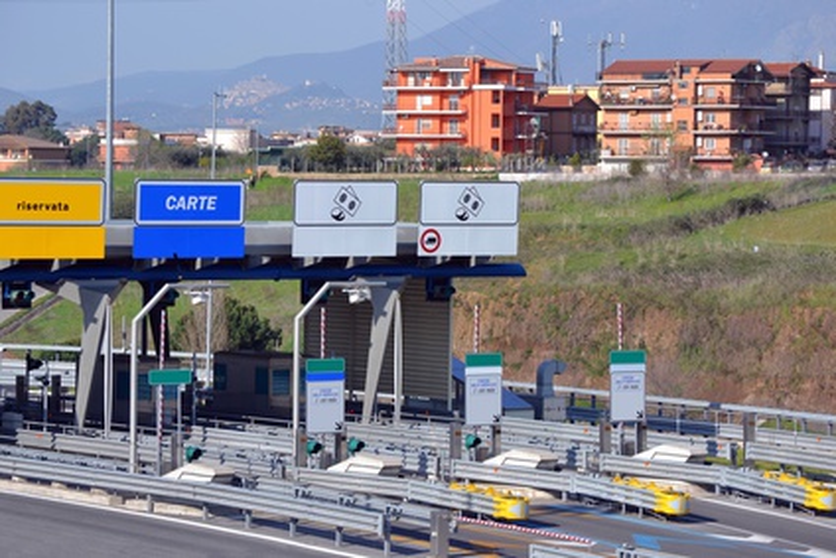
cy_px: 279
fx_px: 3484
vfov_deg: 9.2
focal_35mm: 150
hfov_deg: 13.7
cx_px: 418
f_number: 8
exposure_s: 1/250
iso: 100
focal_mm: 100
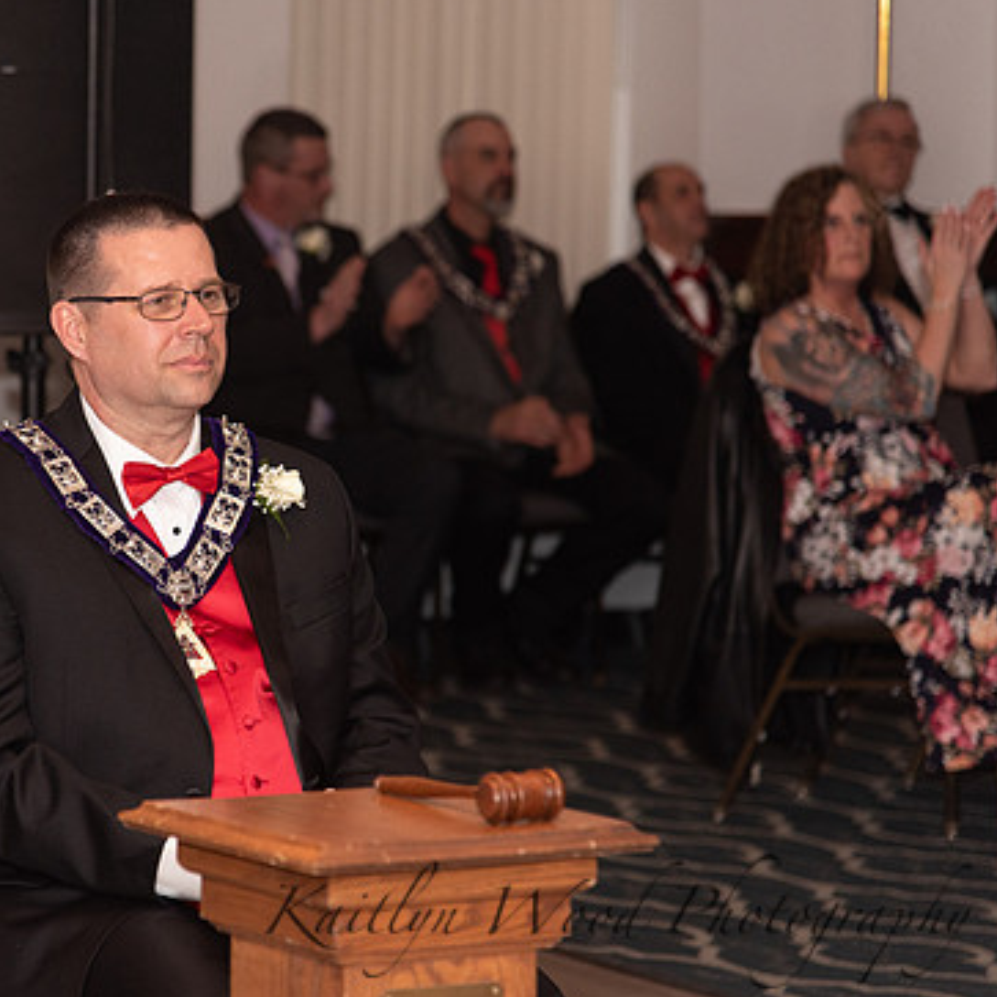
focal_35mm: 163
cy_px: 488
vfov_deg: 10.7
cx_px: 264
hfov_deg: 10.7
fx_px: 5311
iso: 800
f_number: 4
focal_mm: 120
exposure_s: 1/200
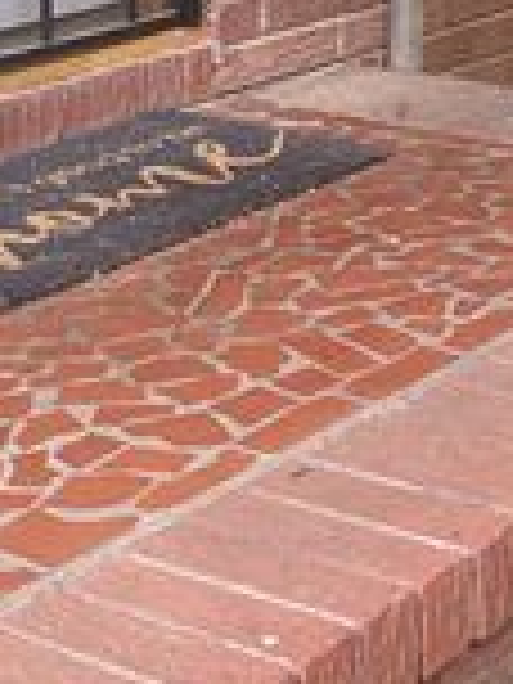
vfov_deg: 17.0
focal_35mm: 105
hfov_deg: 13.5
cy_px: -331
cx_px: 684
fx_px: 2075
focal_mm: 6.86
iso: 100
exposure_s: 1/121
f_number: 1.78
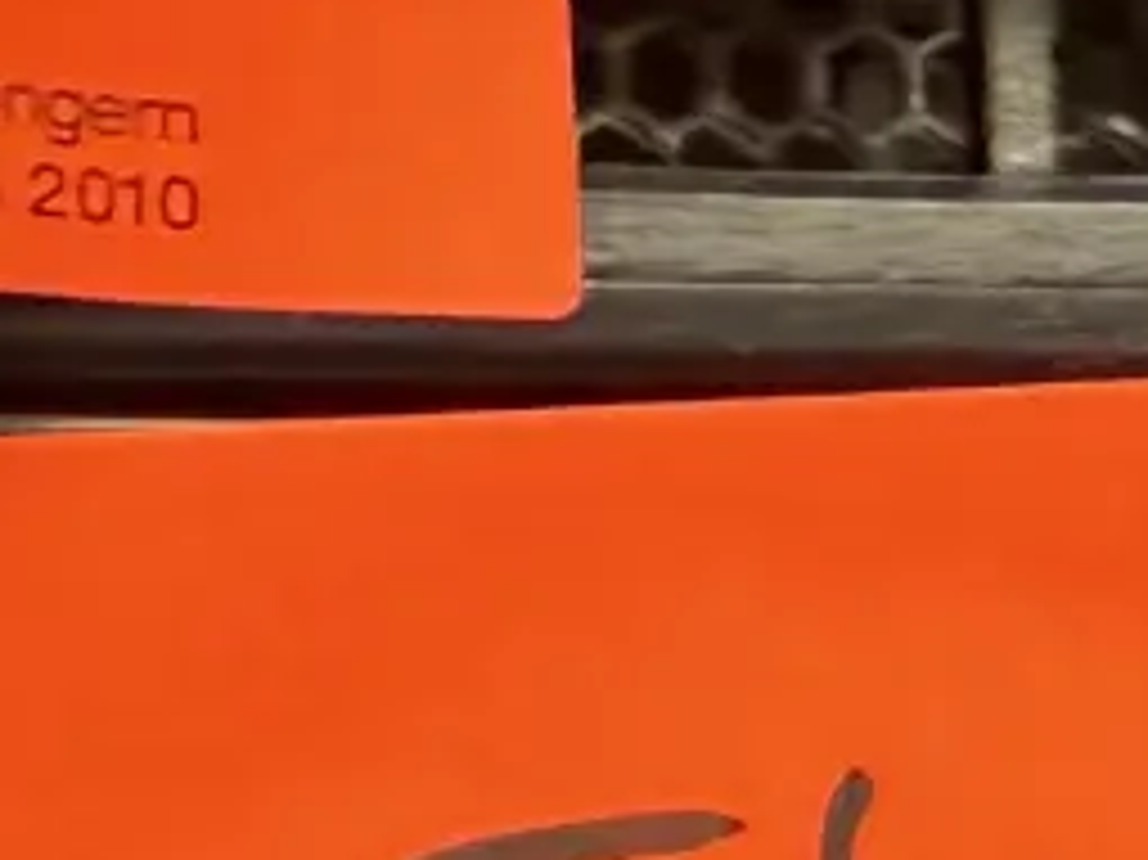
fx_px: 6000
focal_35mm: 181
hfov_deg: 10.6
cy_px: 1625
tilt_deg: -3.2
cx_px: 1612
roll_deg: +1.0
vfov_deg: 7.9
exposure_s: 1/50
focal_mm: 2.22
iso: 250
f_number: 2.2
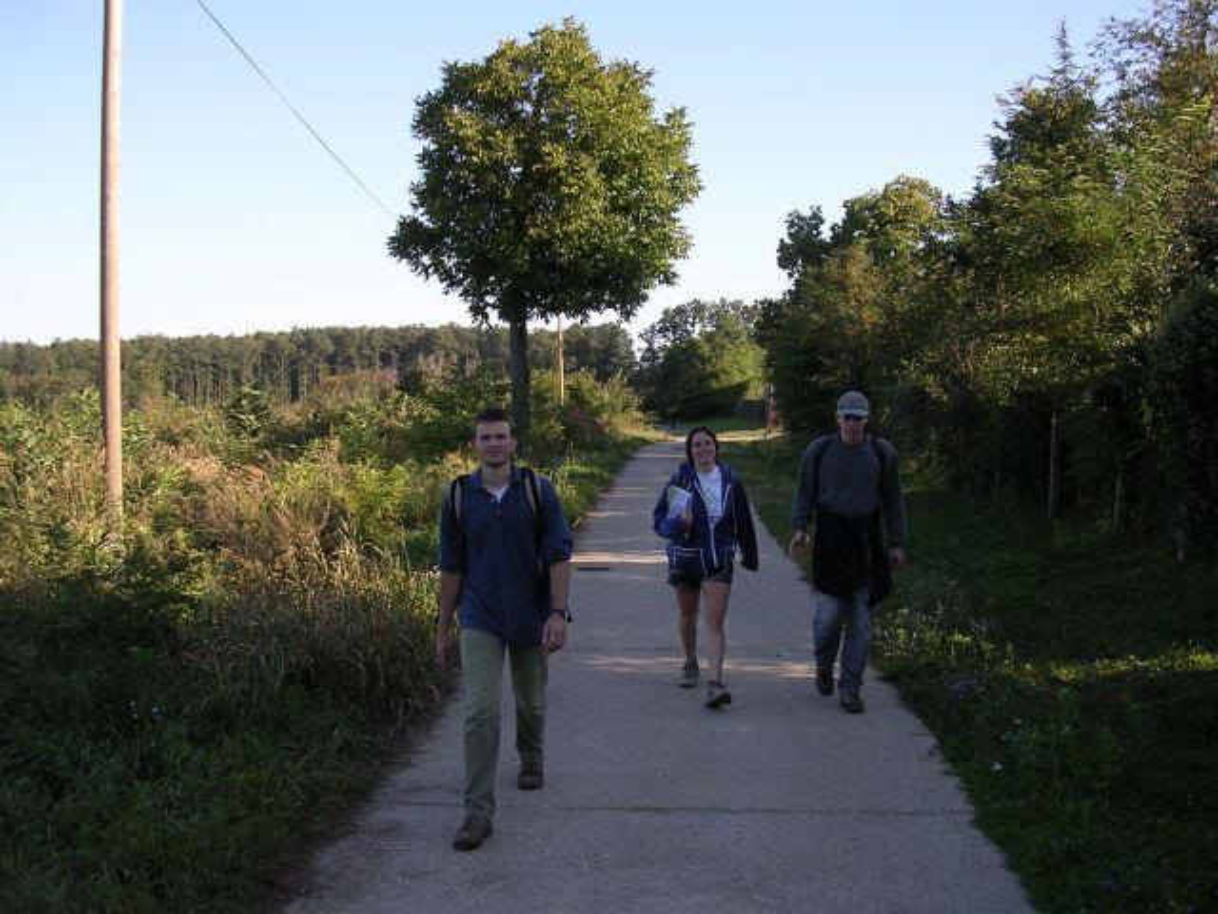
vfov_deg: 37.7
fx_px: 1337
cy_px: 457
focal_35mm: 38
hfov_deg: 49.0
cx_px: 609
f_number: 2.8
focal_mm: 5.8
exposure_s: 1/377
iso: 100
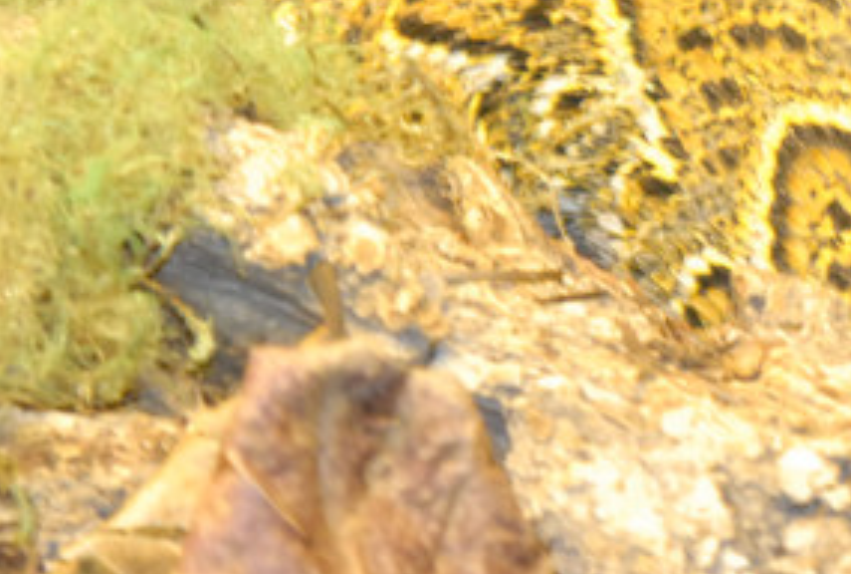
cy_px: 43
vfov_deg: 4.4
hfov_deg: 6.5
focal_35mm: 315
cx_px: 1093
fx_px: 7479
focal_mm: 75
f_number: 5.6
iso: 1600
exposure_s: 1/60
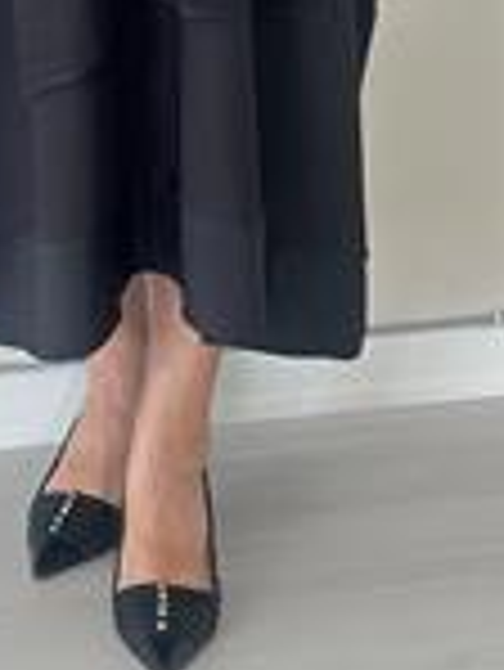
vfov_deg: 11.0
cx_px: 122
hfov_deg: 8.6
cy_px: -398
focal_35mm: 172
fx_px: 3334
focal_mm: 6.86
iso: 125
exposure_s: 1/146
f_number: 1.78
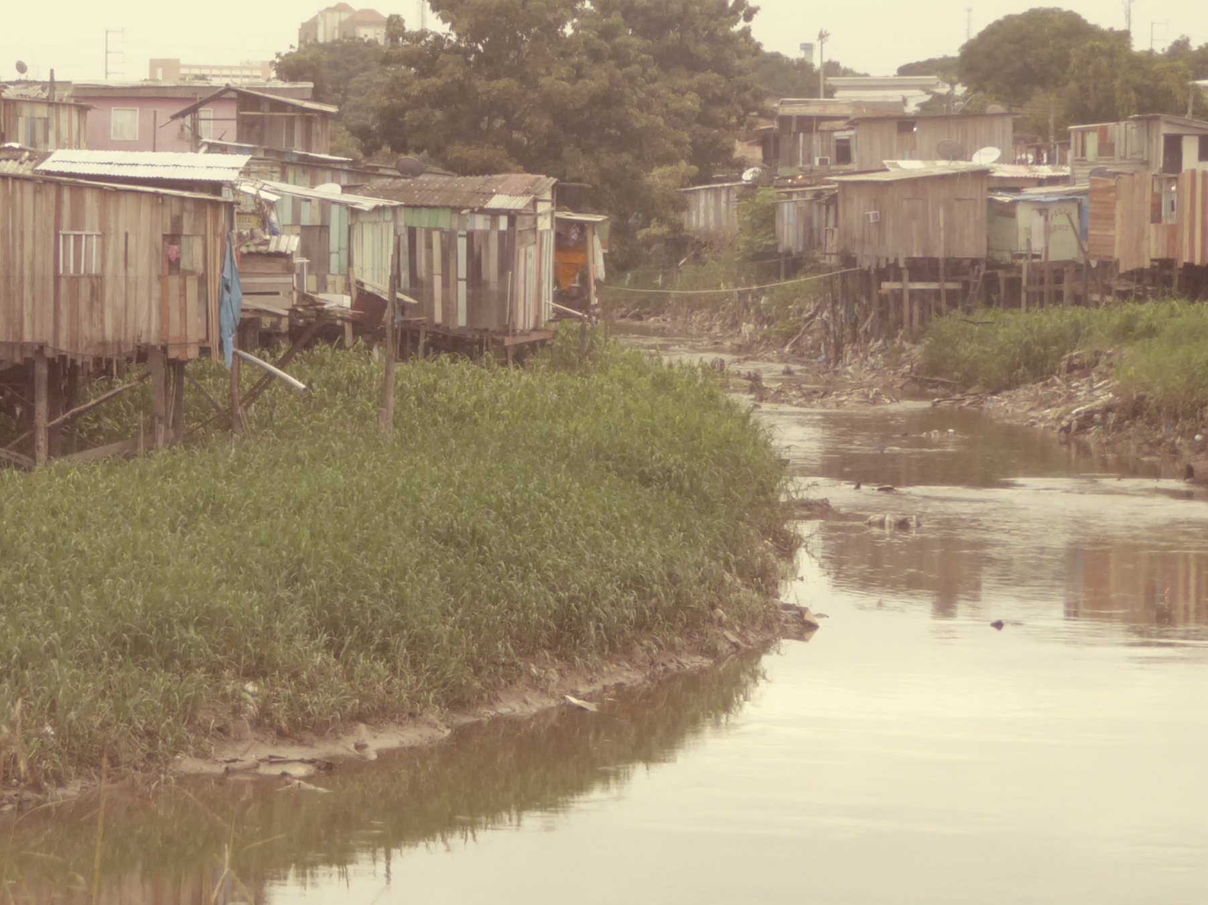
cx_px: 333
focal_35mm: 165
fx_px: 5757
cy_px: 449
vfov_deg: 9.0
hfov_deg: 12.0
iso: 80
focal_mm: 13.2
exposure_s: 1/160
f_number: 4.6
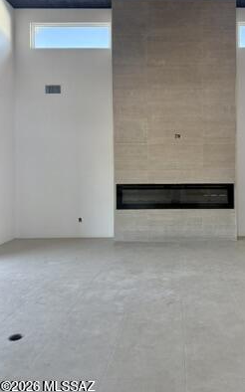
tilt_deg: +0.0
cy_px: 169
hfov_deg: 39.8
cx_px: 175
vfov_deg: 61.0
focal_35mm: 31
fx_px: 331
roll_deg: +0.0
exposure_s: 1/174
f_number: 1.78
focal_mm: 6.76
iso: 200
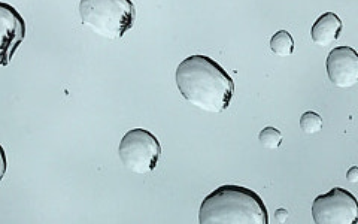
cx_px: 453
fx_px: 2000
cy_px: -27
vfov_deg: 6.4
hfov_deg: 10.0
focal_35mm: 205
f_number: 2.2
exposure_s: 1/1876
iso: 25
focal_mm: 4.15
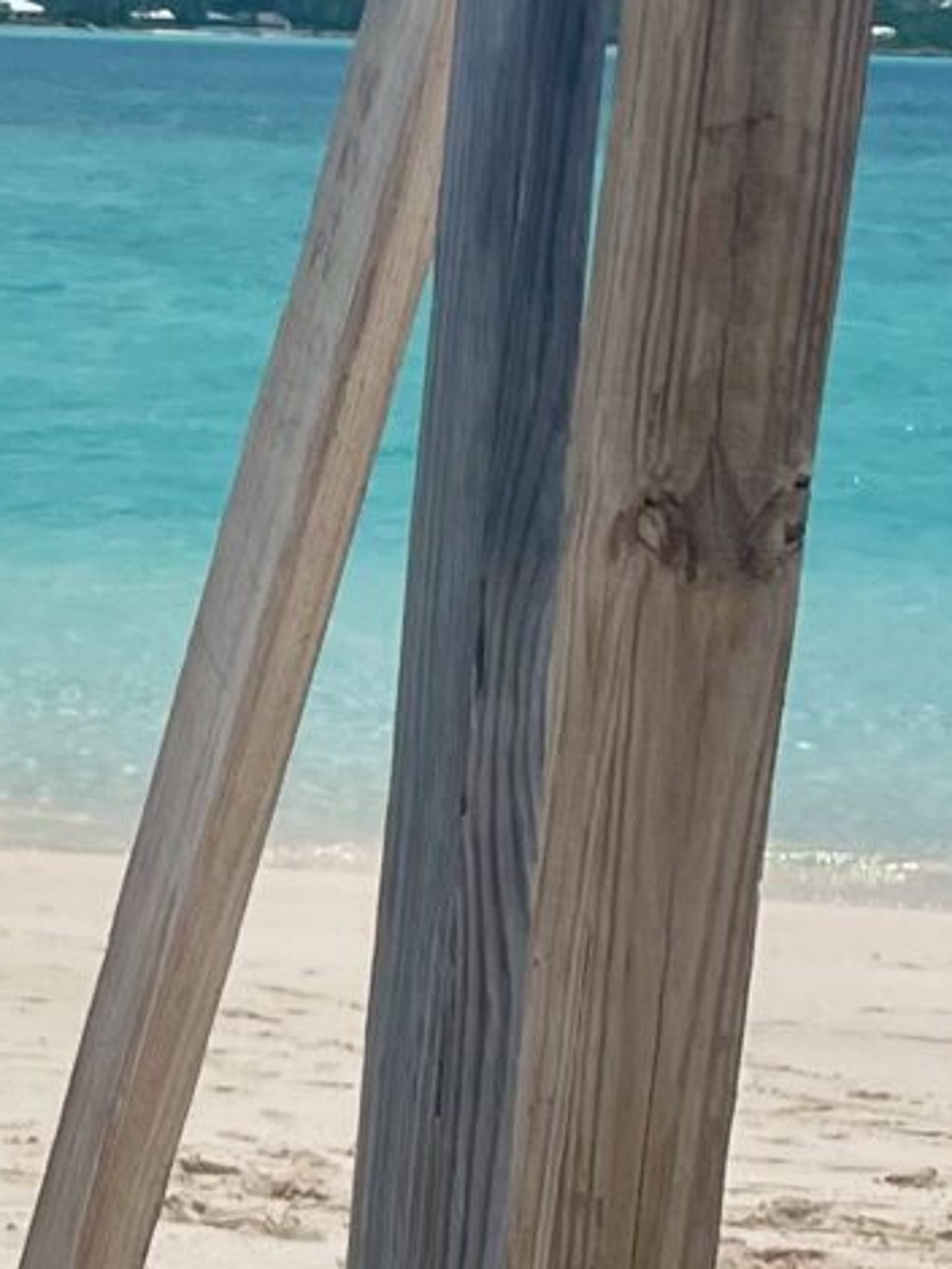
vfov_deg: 13.7
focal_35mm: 142
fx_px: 5205
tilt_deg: -12.3
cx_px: -1049
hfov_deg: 9.6
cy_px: 1274
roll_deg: -1.9
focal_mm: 4.2
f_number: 1.6
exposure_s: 1/11905
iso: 32
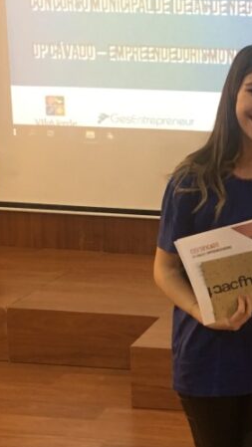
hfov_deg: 16.1
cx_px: 310
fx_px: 854
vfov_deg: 29.2
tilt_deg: -12.9
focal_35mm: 72
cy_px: 295
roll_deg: -2.4
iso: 100
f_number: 2.2
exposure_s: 1/10
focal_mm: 4.15
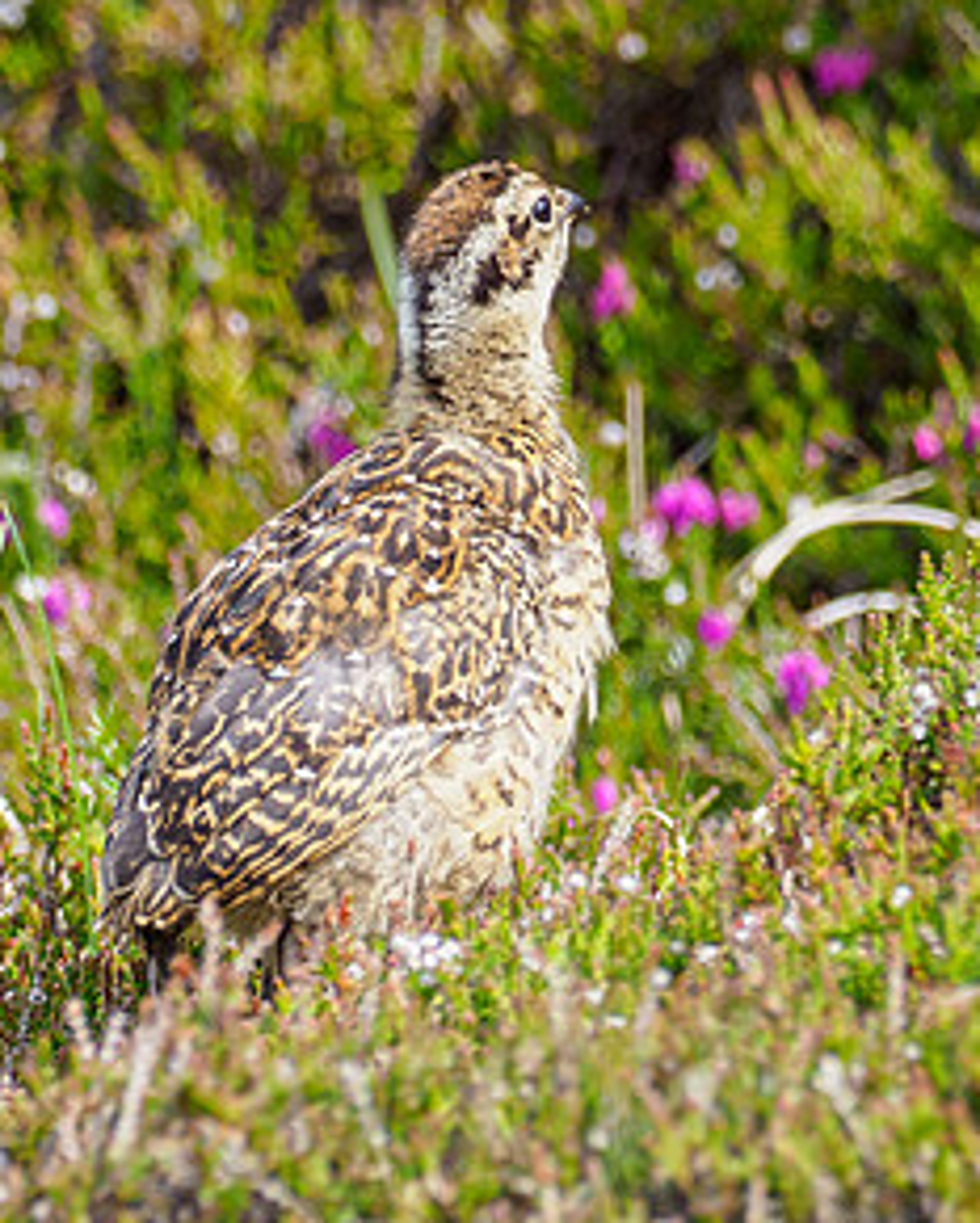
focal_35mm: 1807
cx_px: 491
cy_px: 642
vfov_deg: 1.1
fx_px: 65479
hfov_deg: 0.9
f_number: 4
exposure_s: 1/640
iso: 400
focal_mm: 300
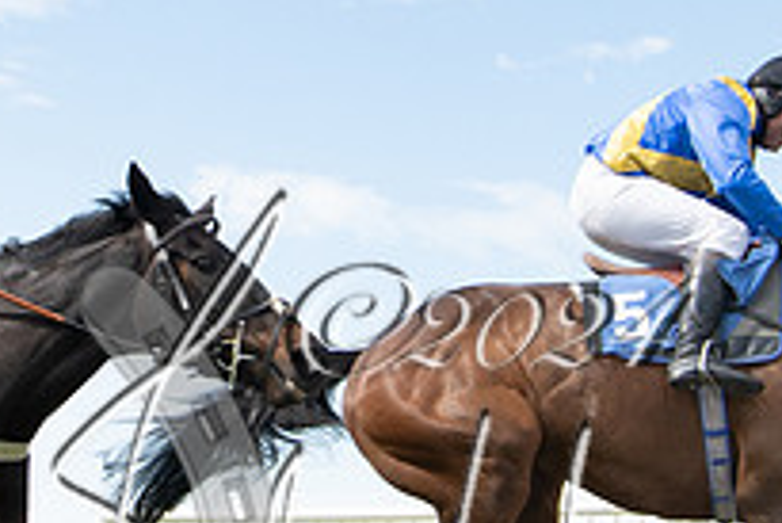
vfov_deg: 16.1
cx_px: 286
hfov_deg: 23.8
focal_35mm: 85
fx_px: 1848
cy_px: 212
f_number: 8
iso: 800
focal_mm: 20
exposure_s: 1/1100
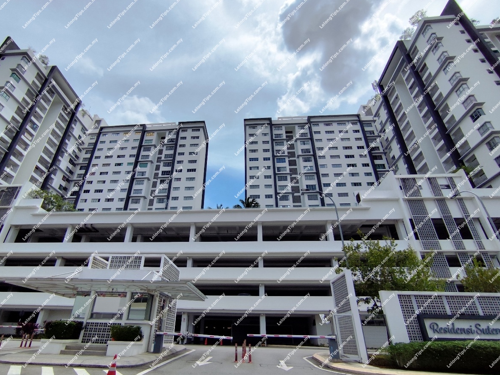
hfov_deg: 91.0
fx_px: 246
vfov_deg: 74.7
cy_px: 190
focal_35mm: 17
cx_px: 241
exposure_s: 1/4705
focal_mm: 1.65
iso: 50
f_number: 2.2
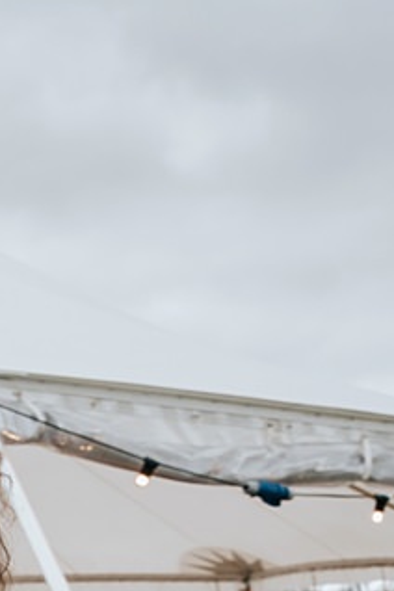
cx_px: -453
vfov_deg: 15.8
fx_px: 1968
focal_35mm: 120
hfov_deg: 10.3
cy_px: 870
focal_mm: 25.4
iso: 200
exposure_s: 1/160
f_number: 7.1
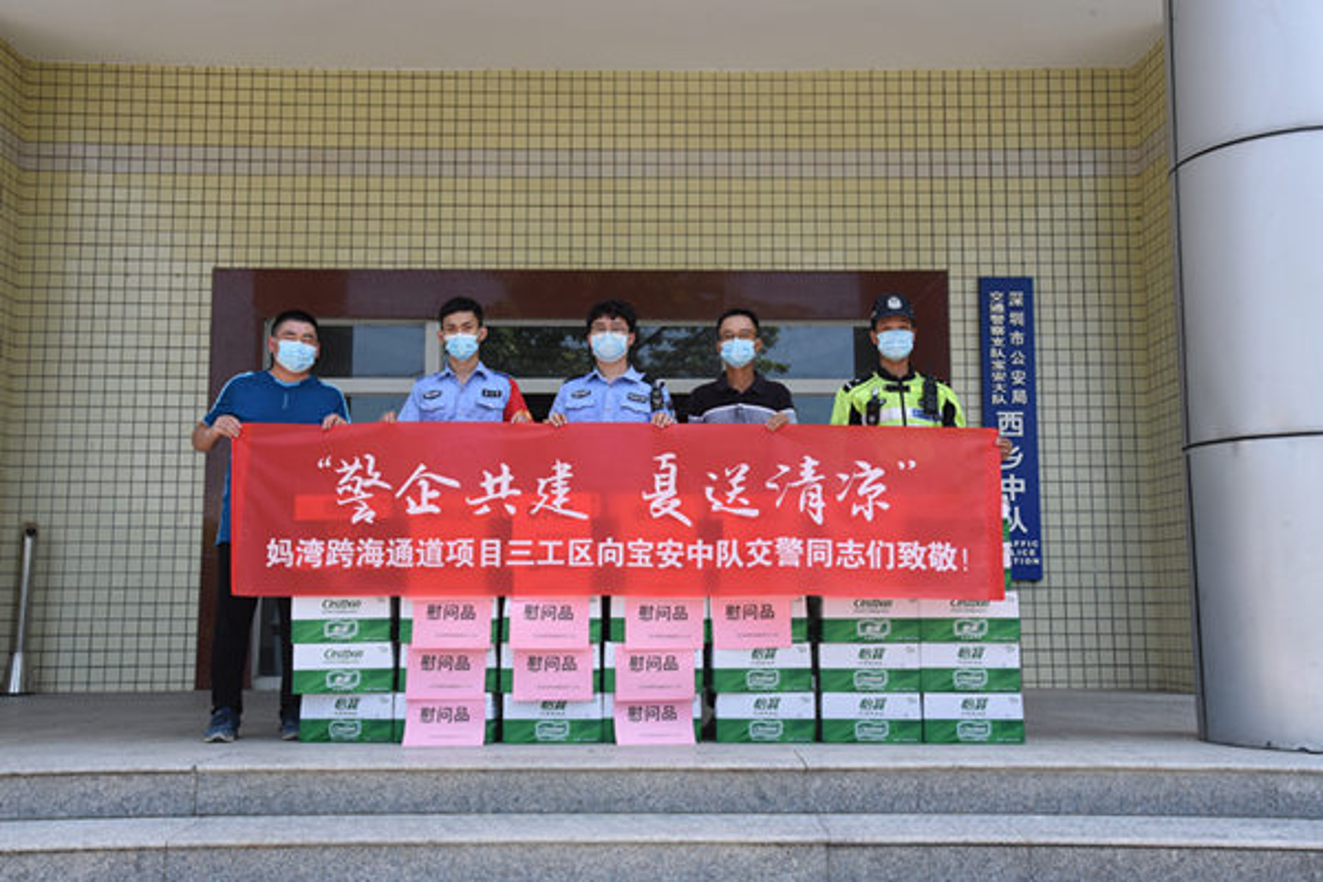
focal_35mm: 38
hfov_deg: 50.7
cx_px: 662
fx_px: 1396
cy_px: 441
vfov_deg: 35.1
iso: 1250
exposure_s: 1/500
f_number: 10
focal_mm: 38
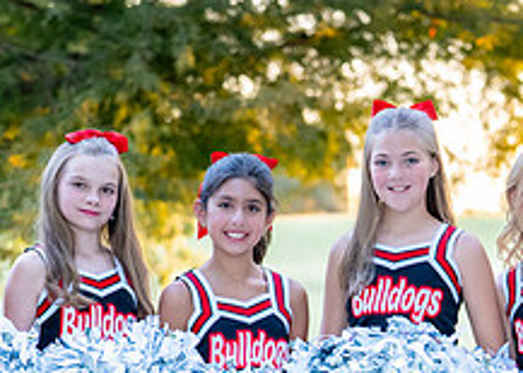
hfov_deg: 9.7
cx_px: 370
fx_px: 3075
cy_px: 487
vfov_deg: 6.9
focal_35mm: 207
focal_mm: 50
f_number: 2.2
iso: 800
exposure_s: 1/400
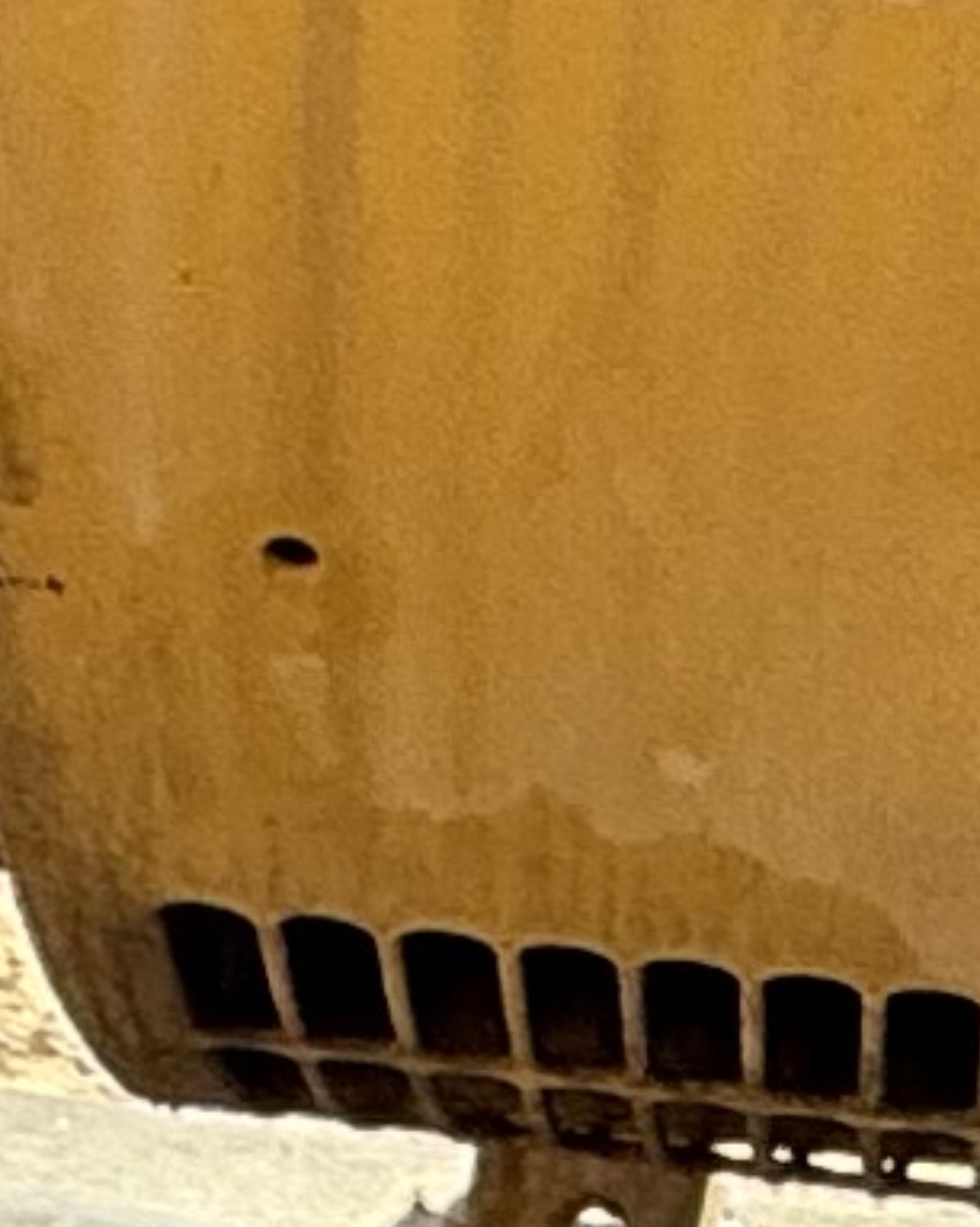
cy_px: 4367
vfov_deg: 8.9
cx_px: -138
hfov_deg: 10.6
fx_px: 5225
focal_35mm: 144
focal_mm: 2.22
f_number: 2.2
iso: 64
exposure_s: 1/180
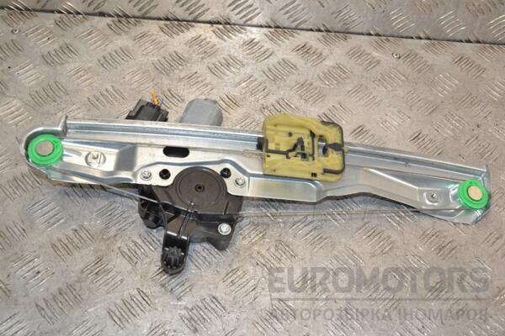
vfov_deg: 28.1
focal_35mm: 48
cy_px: 168
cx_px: 252
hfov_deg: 41.1
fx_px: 673
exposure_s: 1/200
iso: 800
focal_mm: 32
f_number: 7.1
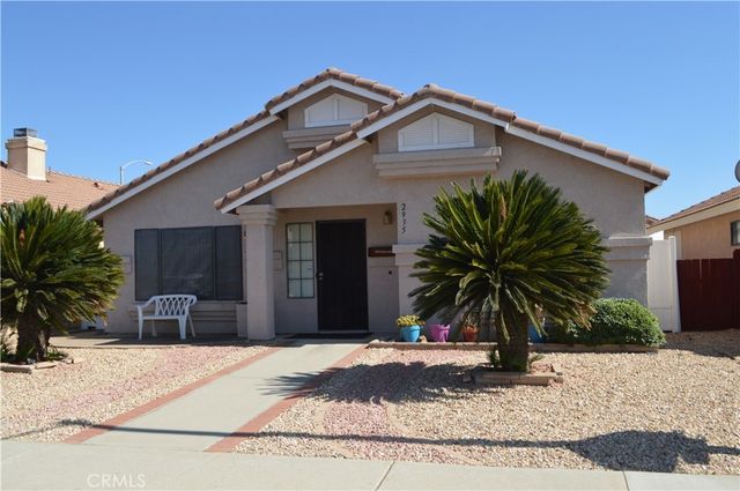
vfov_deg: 43.5
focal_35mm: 30
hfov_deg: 62.0
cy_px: 246
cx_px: 370
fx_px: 616
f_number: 7.1
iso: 100
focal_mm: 20
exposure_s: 1/200
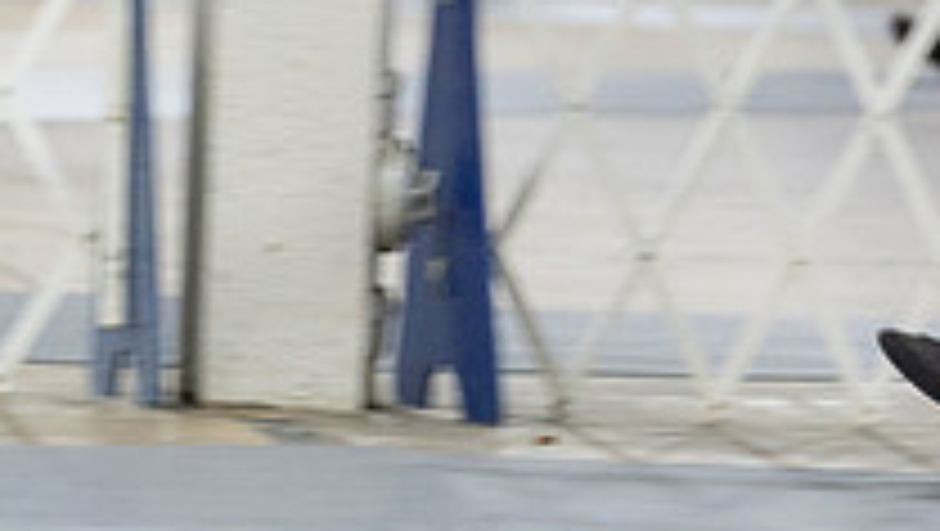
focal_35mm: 456
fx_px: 11376
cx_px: 974
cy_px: -90
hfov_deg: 4.7
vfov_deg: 2.7
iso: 2000
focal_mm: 135
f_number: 2.8
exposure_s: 1/160
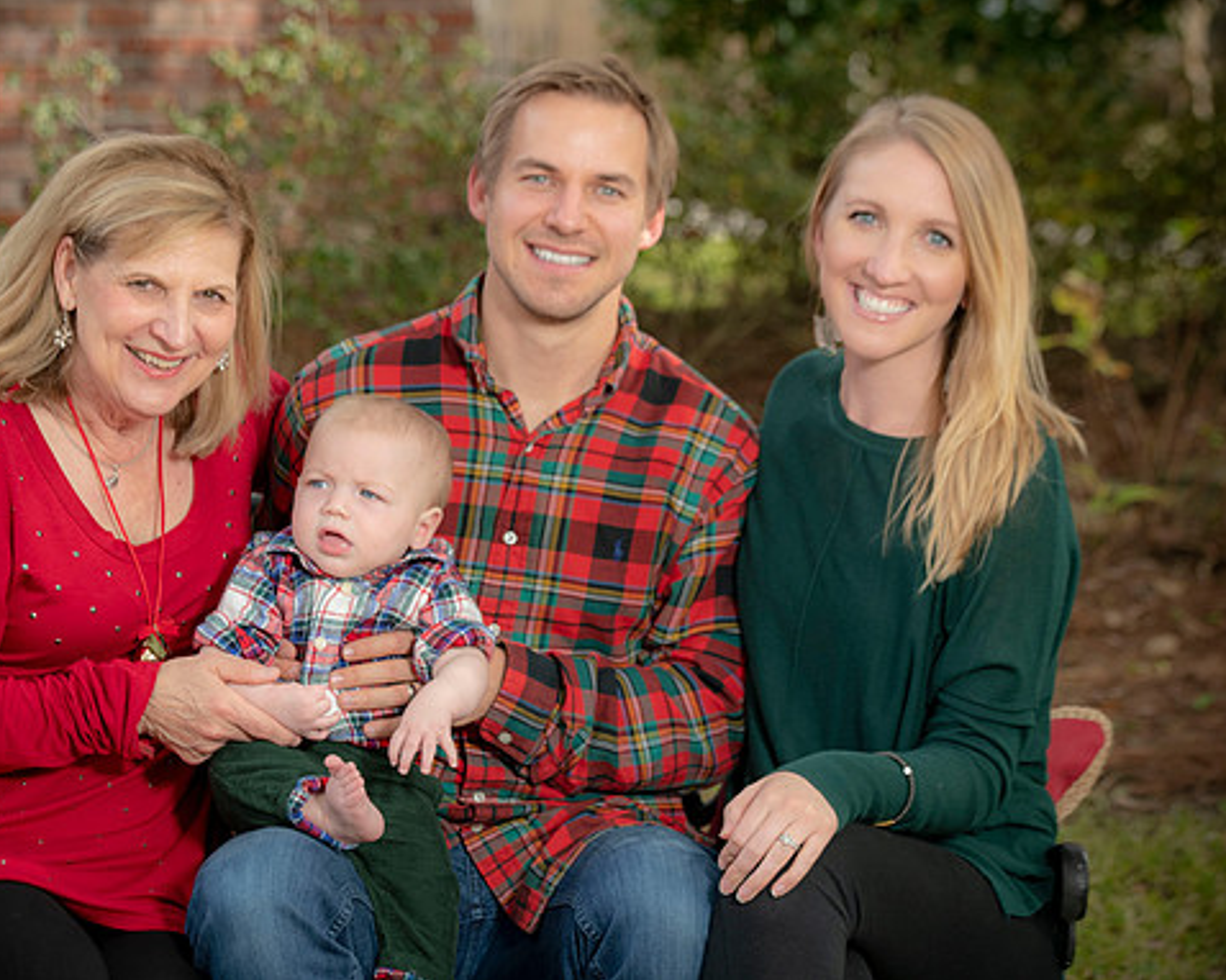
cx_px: 503
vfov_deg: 13.5
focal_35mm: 114
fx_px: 4135
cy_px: 486
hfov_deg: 16.9
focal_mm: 100
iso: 320
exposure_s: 1/200
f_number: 5.6
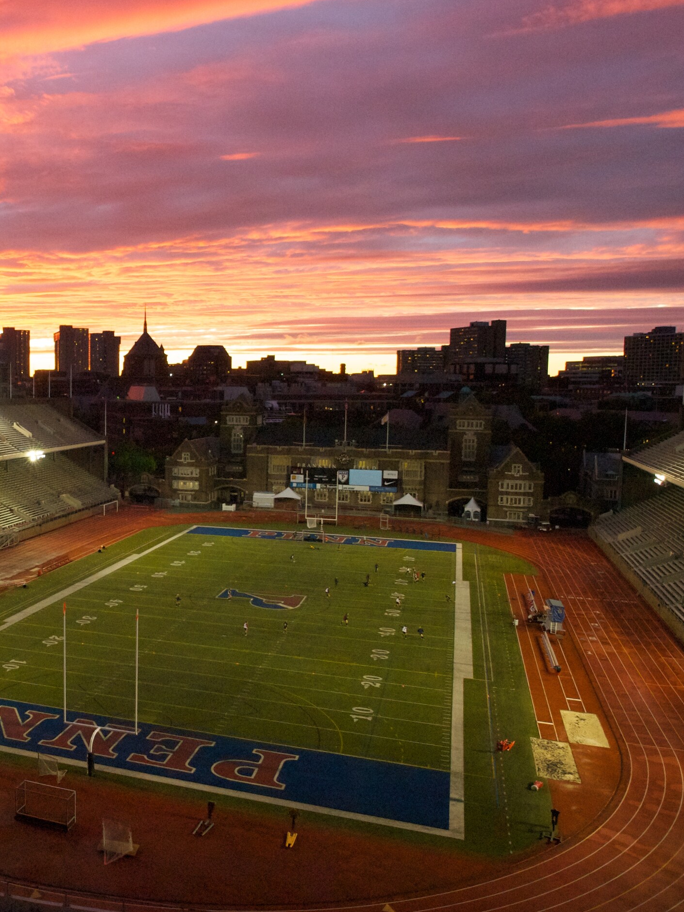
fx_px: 817
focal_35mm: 31
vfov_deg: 58.3
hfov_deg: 42.2
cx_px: 85
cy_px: 463
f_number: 5.6
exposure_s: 1/60
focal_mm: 14
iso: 1250
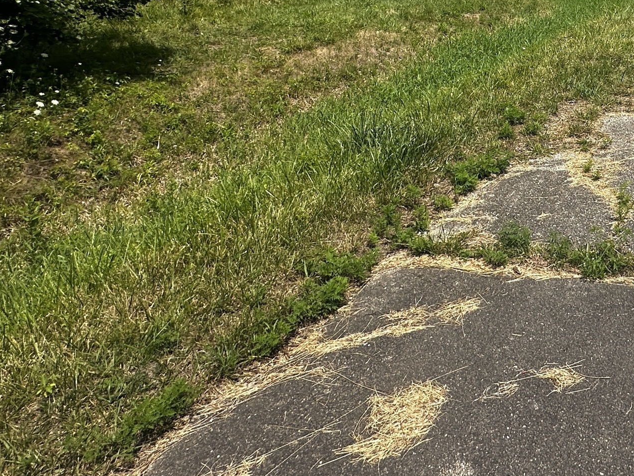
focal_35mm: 34
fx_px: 623
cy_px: 29
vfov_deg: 38.3
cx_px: 576
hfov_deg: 48.1
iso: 50
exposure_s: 1/1887
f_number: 2.2
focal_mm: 2.22
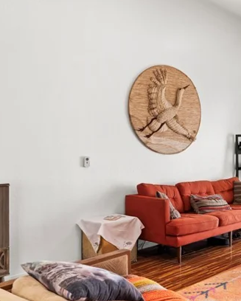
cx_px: 262
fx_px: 356
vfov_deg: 45.8
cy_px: 151
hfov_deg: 33.0
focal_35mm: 40
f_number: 8
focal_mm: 17
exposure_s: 1/40
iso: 500
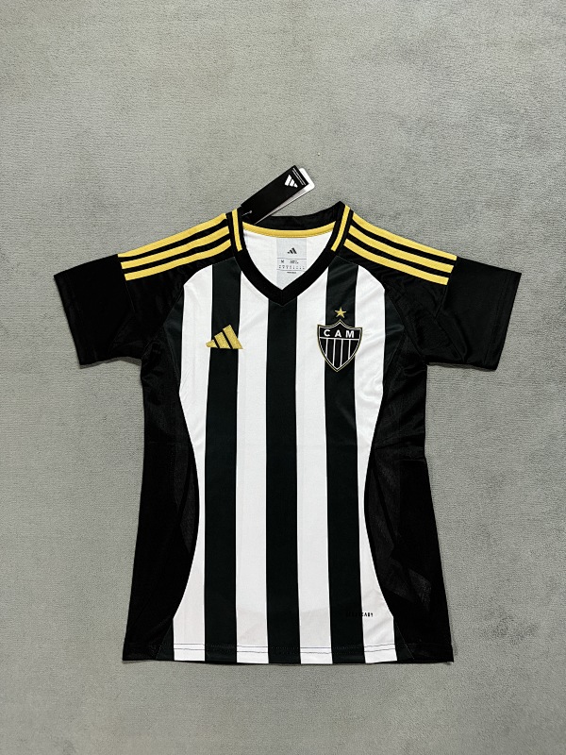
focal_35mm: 24
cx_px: 283
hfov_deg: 56.8
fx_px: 523
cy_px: 378
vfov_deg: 71.6
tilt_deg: -81.6
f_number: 1.78
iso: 320
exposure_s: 1/60
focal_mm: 6.76
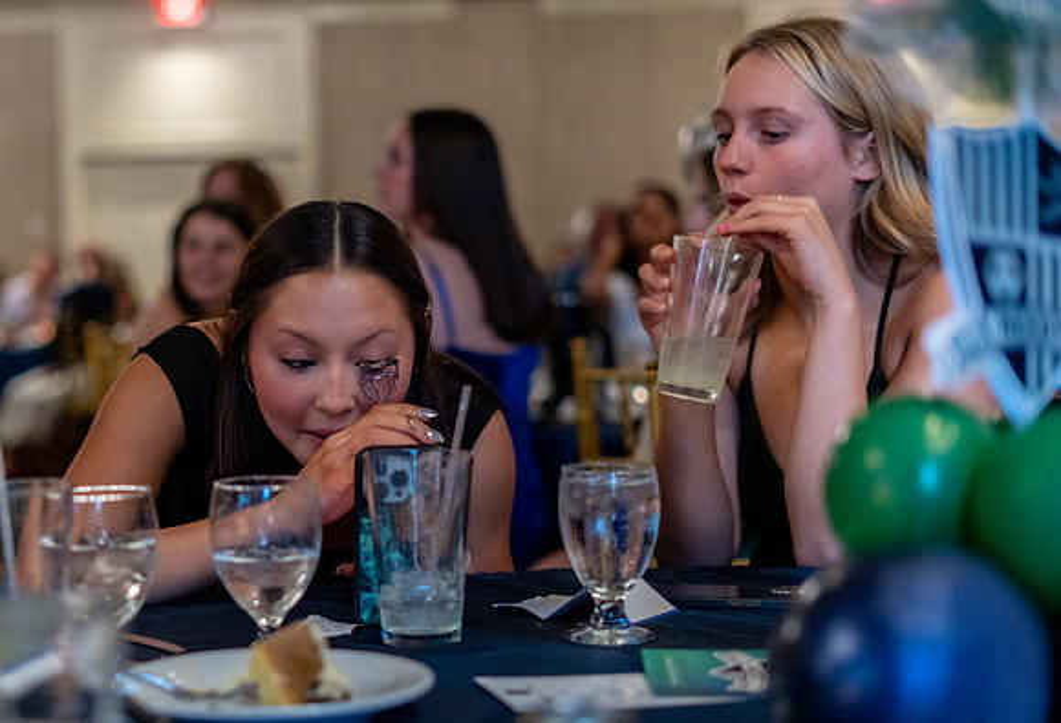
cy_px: 441
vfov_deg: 21.8
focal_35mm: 63
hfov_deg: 31.5
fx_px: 1873
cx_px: 387
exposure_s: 1/250
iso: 2500
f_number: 1.8
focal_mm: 50
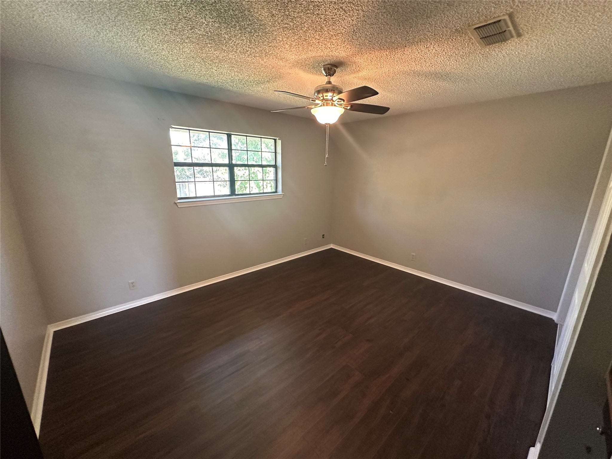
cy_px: 230
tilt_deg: -13.7
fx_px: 248
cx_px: 306
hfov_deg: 102.1
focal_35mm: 14
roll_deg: -1.2
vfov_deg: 85.7
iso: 400
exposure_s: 1/60
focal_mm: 2.22
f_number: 2.2
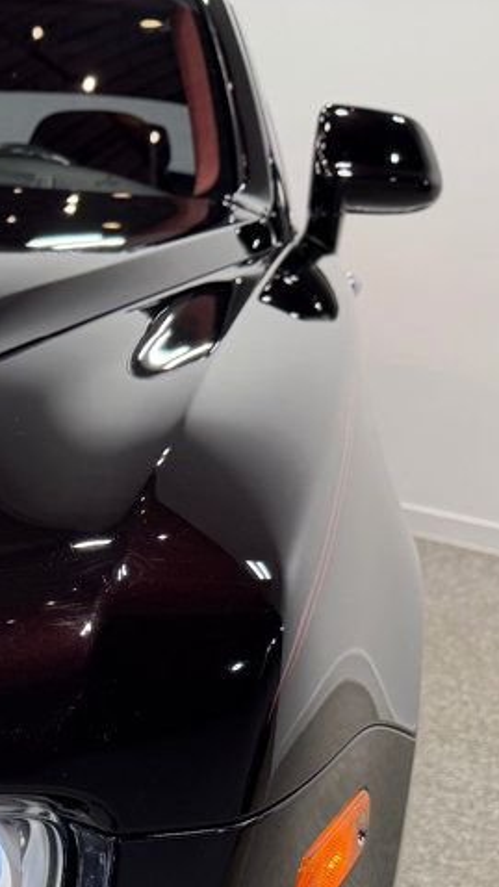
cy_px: 709
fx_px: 1317
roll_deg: -2.8
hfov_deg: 19.1
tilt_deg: -20.7
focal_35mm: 56
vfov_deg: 36.0
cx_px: -224
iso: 125
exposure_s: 1/211
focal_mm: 6.76
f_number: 1.78
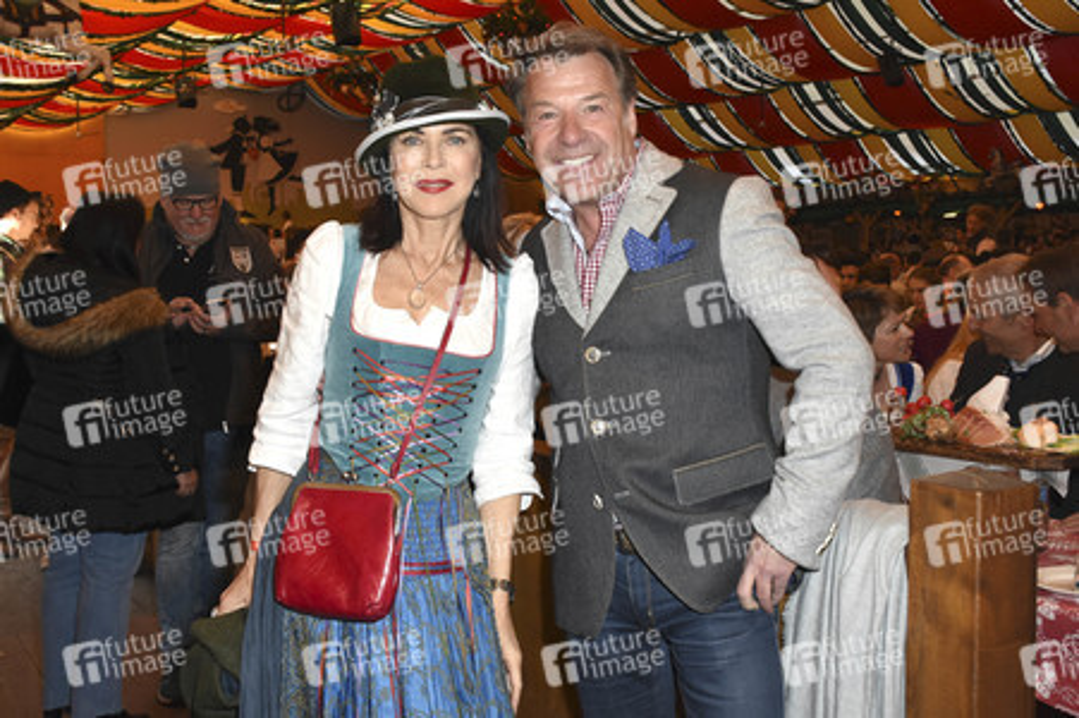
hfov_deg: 49.6
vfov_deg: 34.2
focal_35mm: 39
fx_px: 1168
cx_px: 540
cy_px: 359
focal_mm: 26
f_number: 5.6
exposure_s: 1/160
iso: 800
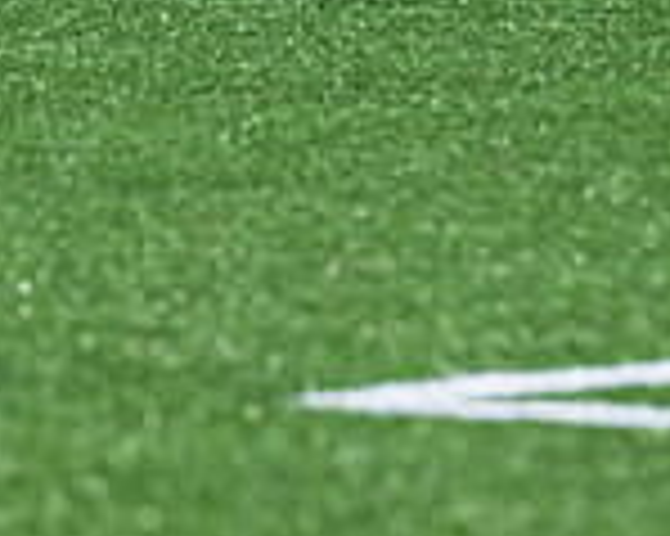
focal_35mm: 799
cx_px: -846
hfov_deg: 2.4
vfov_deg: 1.9
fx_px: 15833
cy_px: -381
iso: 200
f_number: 4
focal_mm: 140
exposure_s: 1/4000
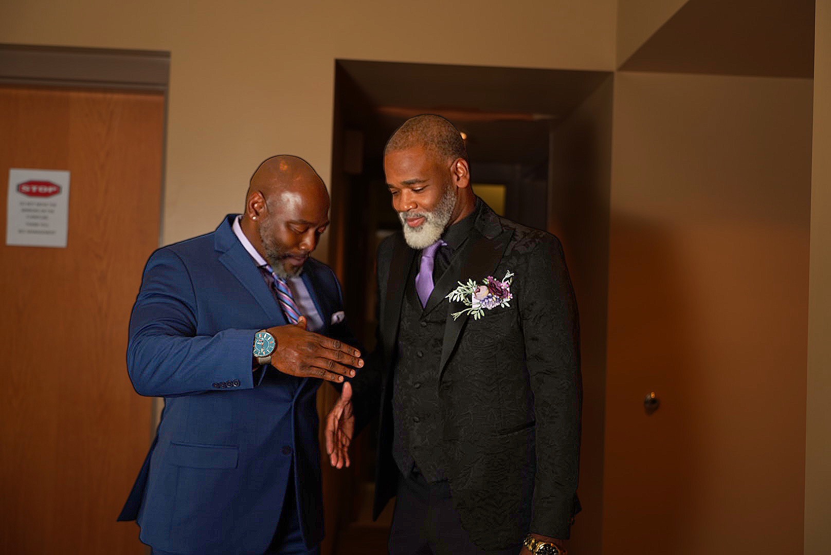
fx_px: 947
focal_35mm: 41
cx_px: 416
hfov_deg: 47.4
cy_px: 278
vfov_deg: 32.7
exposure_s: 1/160
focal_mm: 41
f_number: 2.8
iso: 250
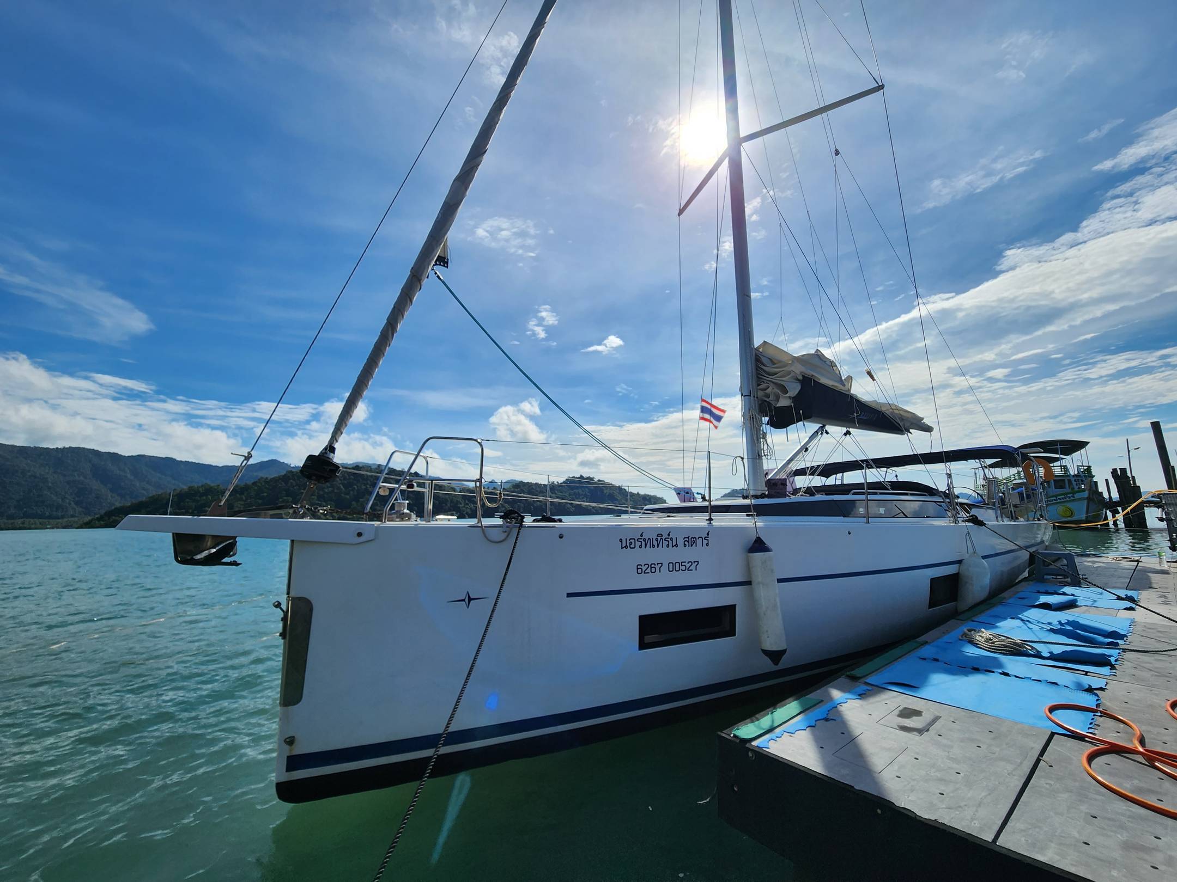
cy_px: 441
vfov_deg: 89.9
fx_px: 442
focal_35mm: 13
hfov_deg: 106.2
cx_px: 588
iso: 50
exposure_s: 1/4900
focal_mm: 2.2
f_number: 2.2
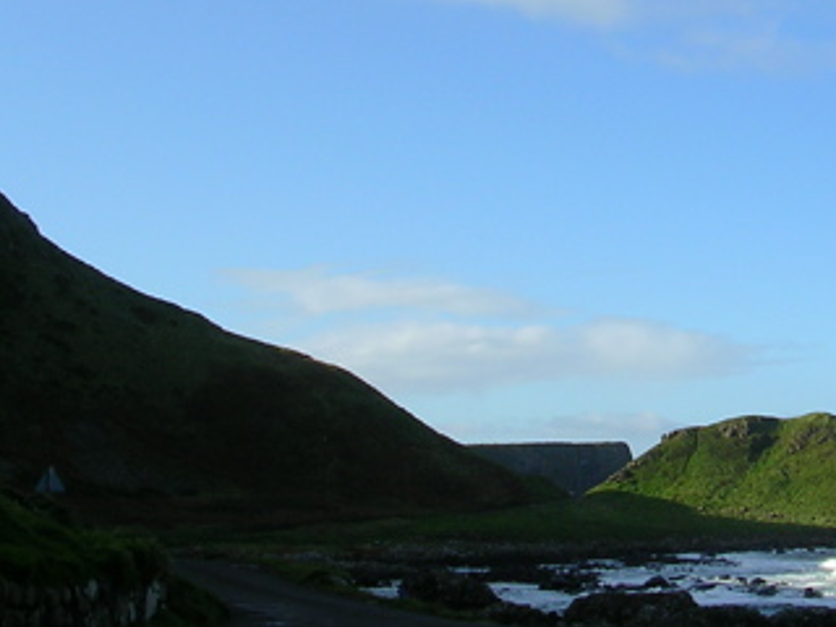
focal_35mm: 76
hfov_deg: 25.1
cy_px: 94
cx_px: 711
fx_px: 1835
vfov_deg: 19.1
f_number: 5.6
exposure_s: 1/262
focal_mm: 5.8
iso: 50
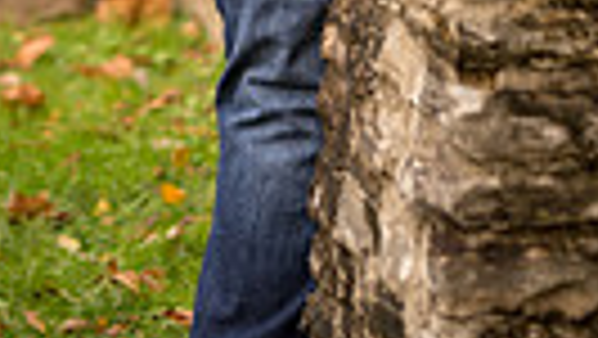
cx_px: 252
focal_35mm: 389
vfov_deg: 3.1
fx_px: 6172
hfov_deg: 5.5
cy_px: -442
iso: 200
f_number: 2.8
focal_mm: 110
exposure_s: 1/200
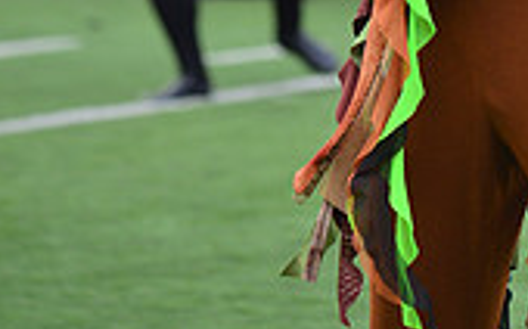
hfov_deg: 3.7
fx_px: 8154
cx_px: 433
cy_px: -348
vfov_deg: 2.3
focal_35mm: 567
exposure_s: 1/500
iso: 400
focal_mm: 210
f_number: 5.6
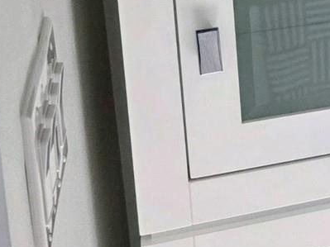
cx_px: 782
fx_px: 1125
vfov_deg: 11.7
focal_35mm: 118
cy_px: -178
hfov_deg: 12.9
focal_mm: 6.3
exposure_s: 1/120
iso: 250
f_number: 1.7
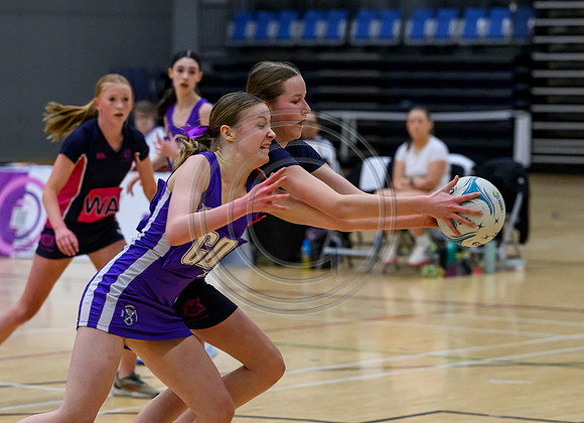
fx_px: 2850
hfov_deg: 11.7
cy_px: 252
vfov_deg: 8.5
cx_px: 309
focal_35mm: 171
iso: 6400
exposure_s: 1/1000
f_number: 3.5
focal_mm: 115
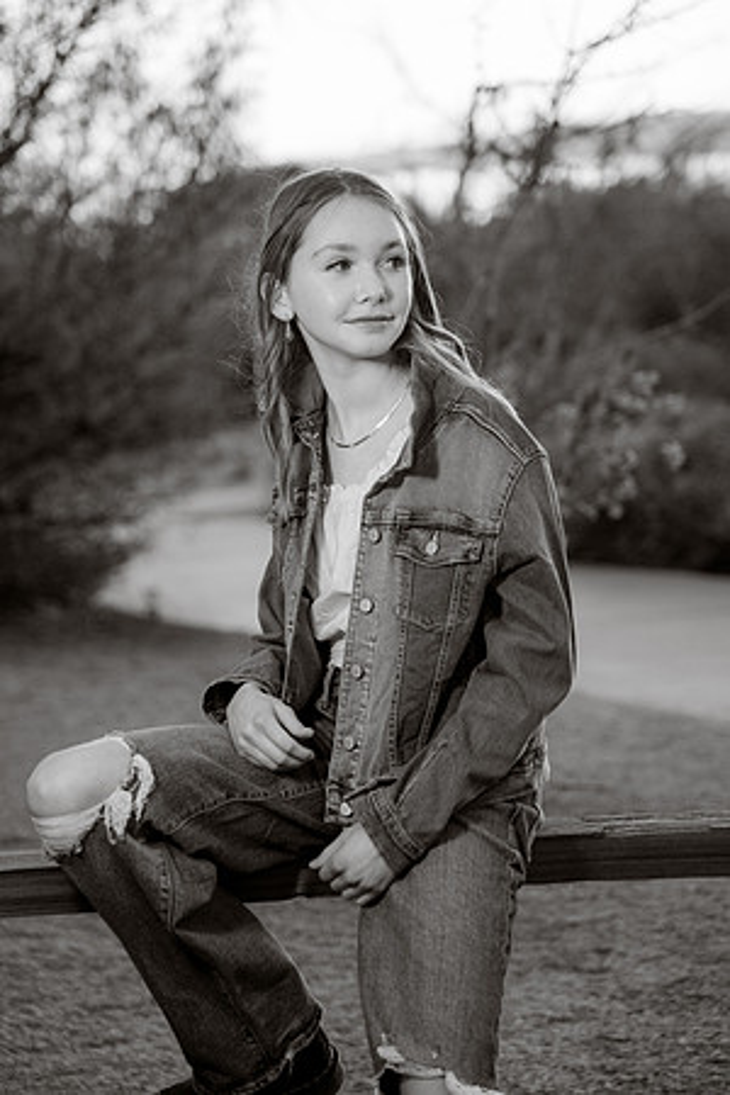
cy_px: 548
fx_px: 3194
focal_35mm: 105
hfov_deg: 13.0
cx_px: 365
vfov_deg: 19.5
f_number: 4
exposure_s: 1/200
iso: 250
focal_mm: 105
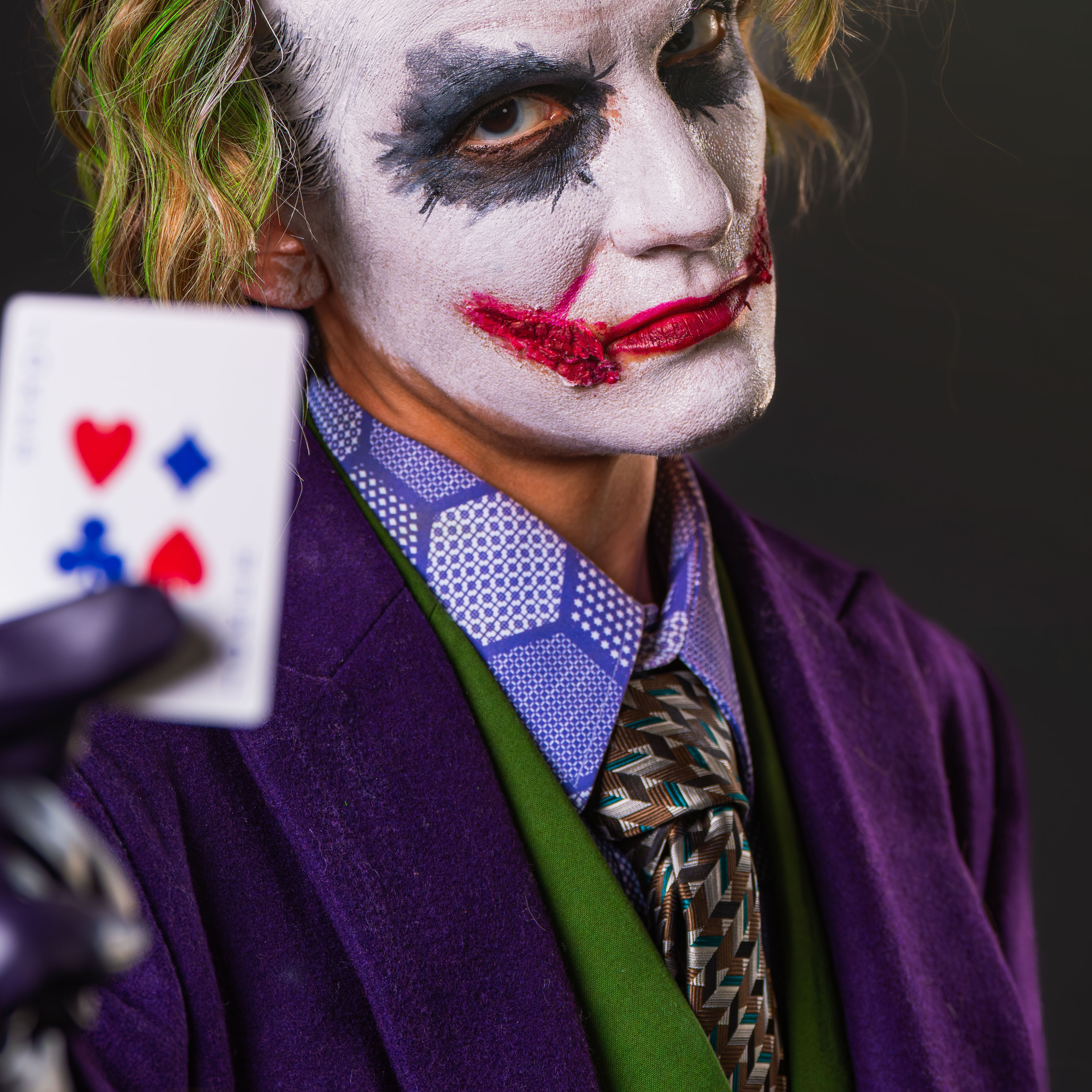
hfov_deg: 10.0
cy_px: 631
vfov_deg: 10.0
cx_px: 444
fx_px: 6246
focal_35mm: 175
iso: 125
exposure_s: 1/160
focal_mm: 88
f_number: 4
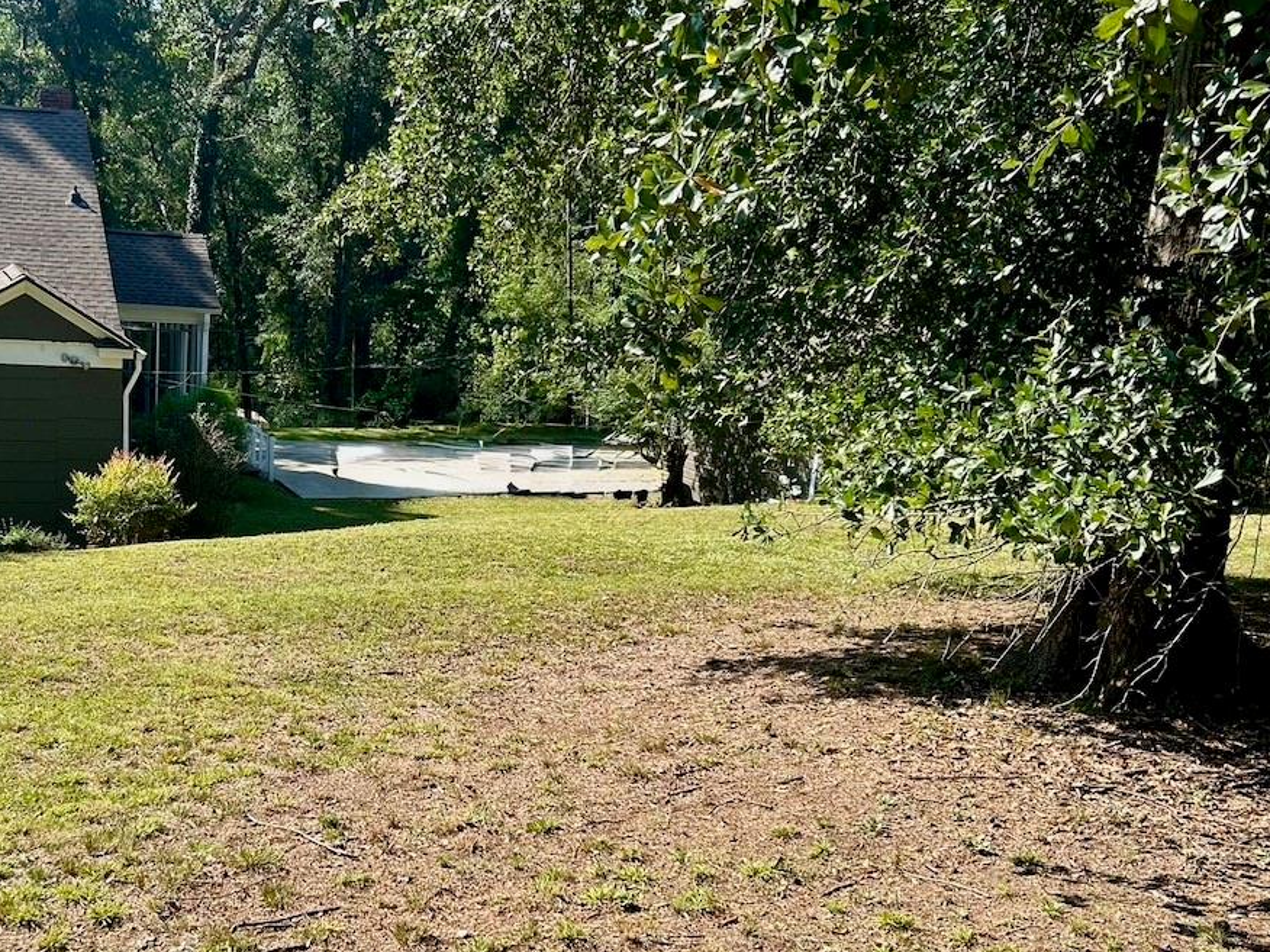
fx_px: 1394
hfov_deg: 48.1
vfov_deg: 37.5
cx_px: 412
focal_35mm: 38
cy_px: 590
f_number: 1.5
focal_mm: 5.7
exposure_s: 1/1724
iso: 50
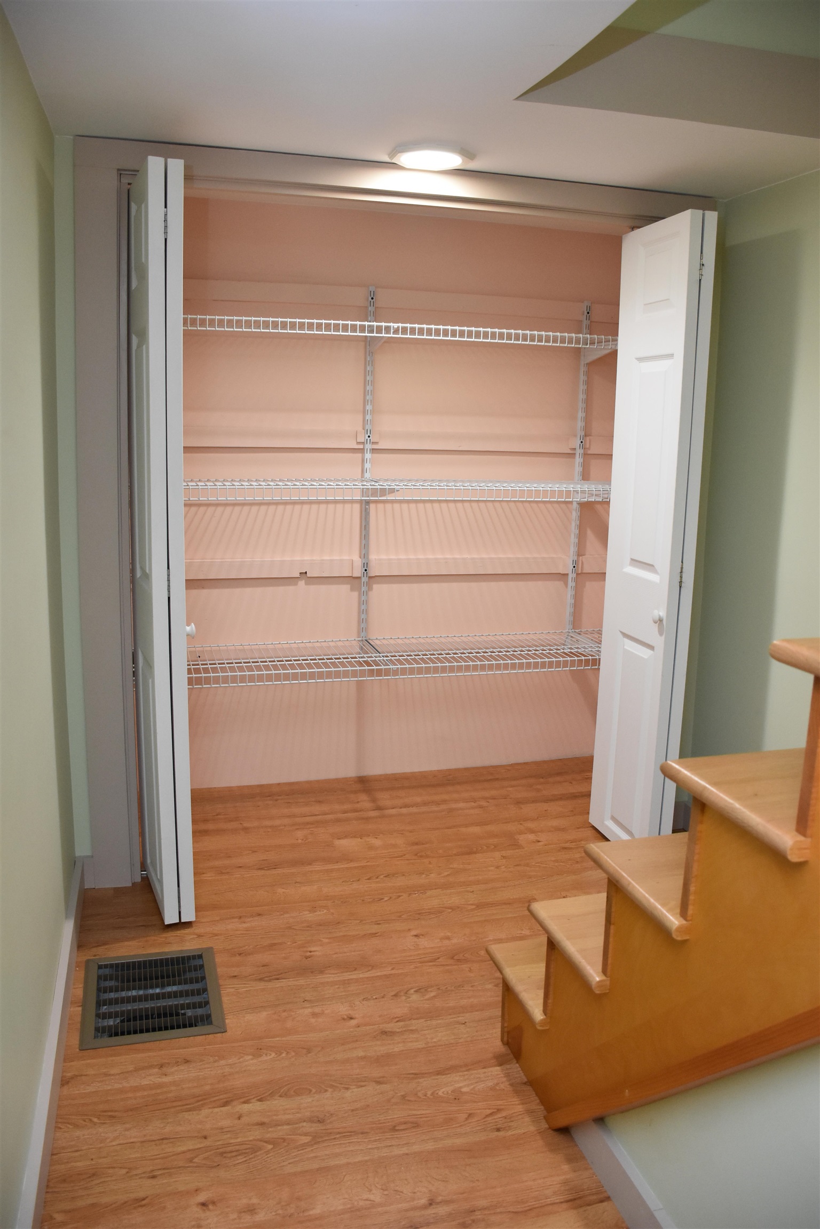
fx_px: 922
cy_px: 614
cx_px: 410
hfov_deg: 47.9
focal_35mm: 27
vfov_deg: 67.4
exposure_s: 1/60
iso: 1400
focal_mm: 18
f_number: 4
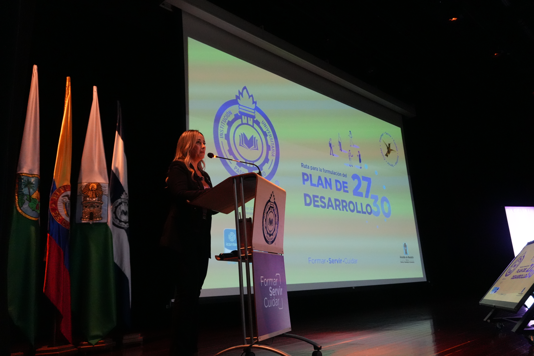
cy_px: 178
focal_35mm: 30
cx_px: 267
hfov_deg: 61.9
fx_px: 445
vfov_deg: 43.6
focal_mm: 20
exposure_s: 1/160
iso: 5000
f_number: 4
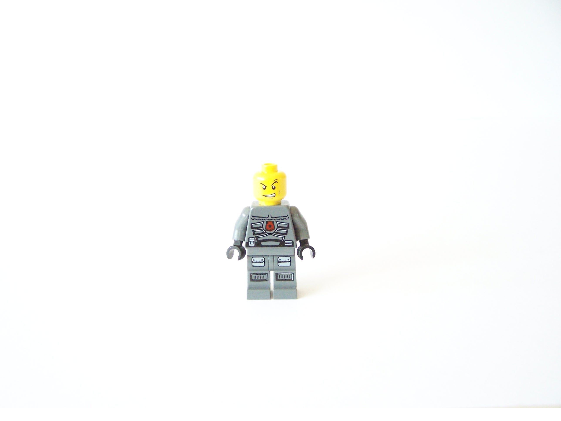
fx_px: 616
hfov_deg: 49.0
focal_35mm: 38
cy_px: 210
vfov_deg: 37.7
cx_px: 280
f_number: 2.8
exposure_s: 1/250
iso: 400
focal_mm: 6.3
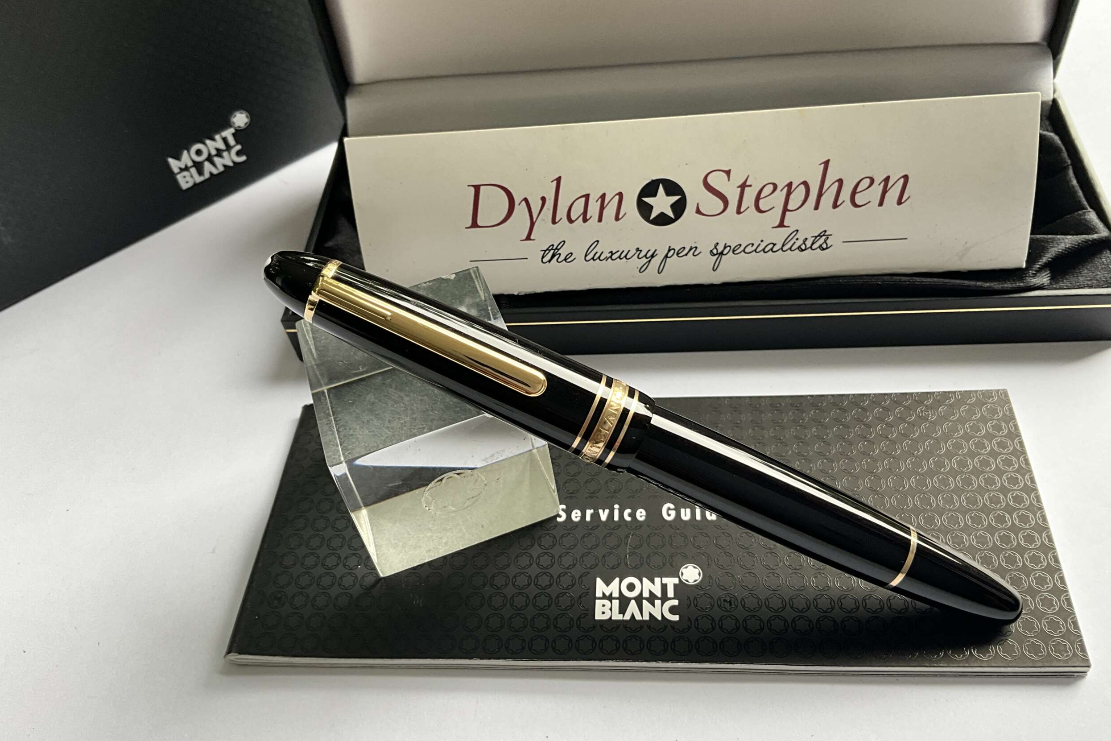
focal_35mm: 31
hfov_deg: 60.3
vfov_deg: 42.3
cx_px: 566
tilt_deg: -48.0
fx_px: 957
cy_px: 344
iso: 50
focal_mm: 3
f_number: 1.8
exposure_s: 1/122
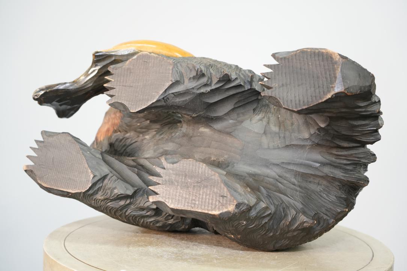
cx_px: 204
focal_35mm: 74
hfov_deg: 27.3
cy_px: 136
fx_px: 837
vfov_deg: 18.4
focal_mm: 74
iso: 1600
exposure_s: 1/80
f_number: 4
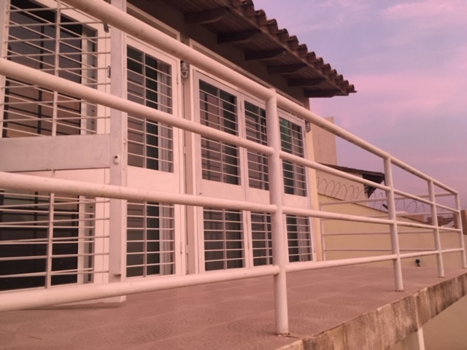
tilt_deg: +11.0
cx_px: 234
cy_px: 175
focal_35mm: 29
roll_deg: +2.1
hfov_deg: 61.7
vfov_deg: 48.2
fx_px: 391
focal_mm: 4.15
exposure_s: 1/30
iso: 100
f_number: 2.2
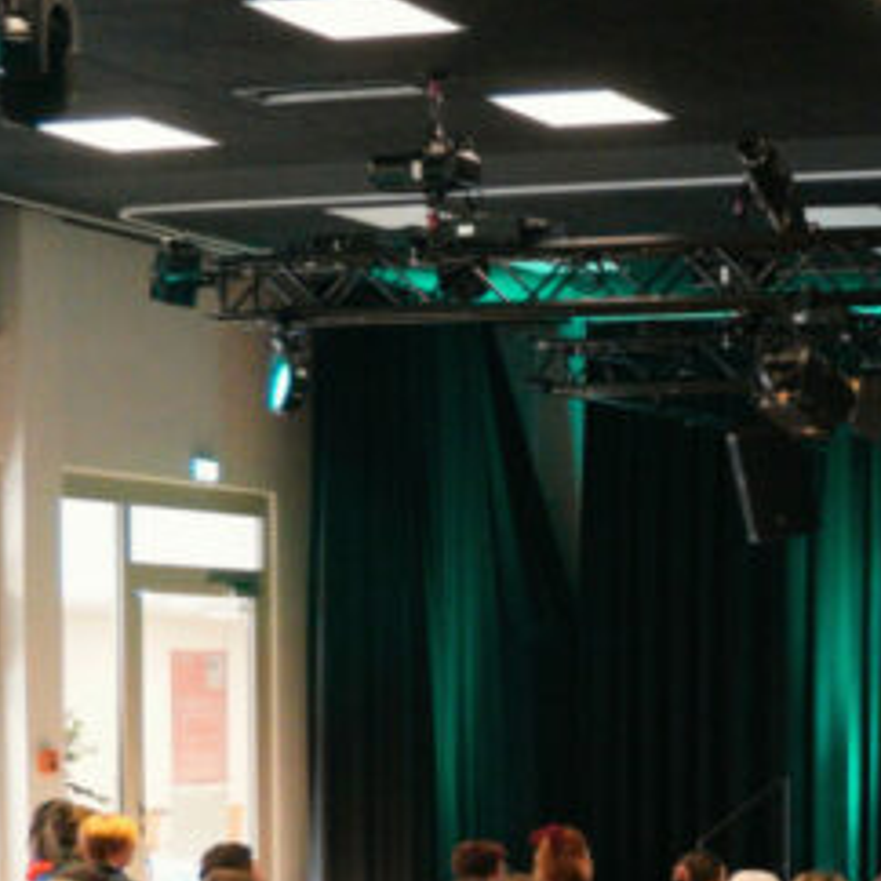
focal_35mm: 92
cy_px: 908
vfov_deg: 18.4
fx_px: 2643
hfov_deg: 17.3
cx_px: 1267
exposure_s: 1/125
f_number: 2.8
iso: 3200
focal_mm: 17
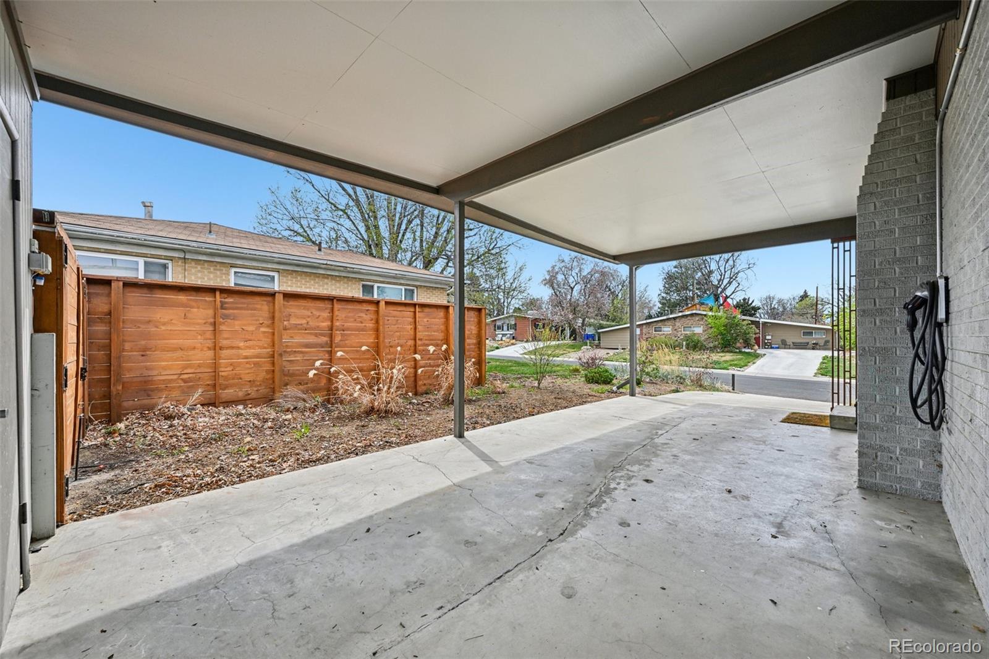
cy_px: 330
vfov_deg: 81.2
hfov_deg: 104.3
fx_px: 385
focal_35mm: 14
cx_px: 494
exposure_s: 1/30
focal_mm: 14
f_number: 11
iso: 64
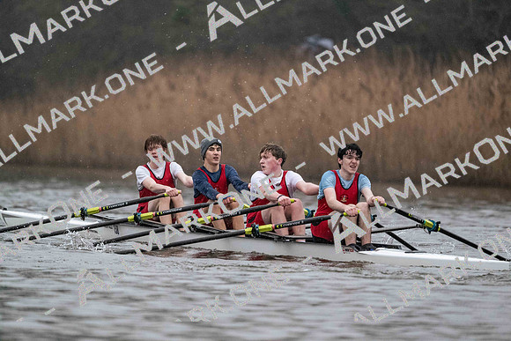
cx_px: 256
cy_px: 170
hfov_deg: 5.2
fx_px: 5679
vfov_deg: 3.4
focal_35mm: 400
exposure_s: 1/1600
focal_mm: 400
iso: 6400
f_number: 4.5
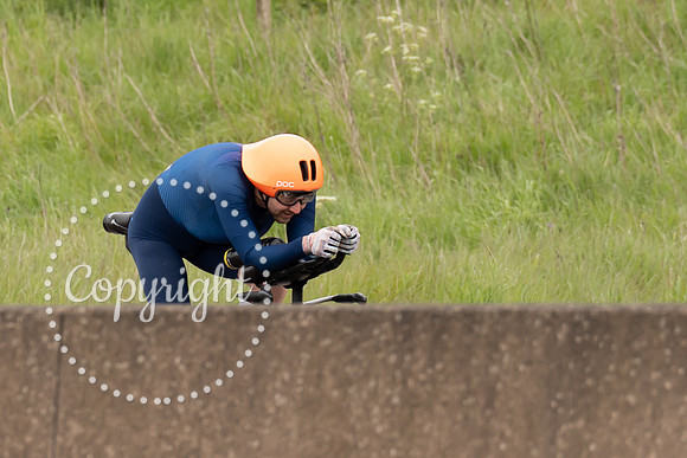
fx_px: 13281
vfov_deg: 2.0
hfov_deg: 3.0
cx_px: 195
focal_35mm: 696
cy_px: 181
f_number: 4
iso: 320
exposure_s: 1/1000
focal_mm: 200
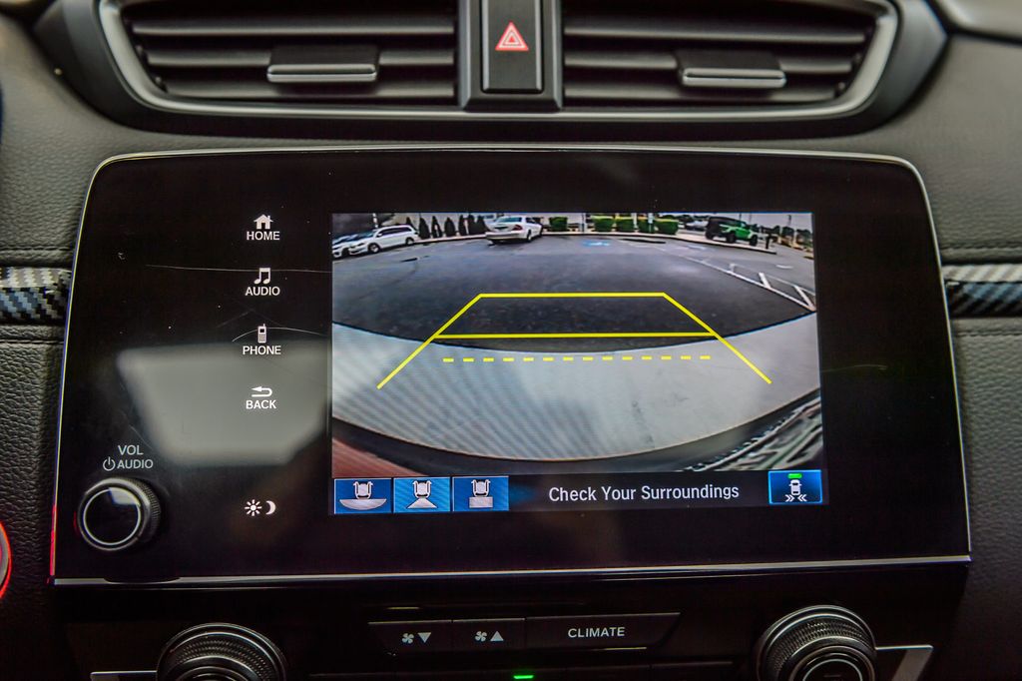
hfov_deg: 50.7
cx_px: 511
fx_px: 1078
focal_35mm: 38
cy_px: 340
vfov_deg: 35.0
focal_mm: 38
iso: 400
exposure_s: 1/80
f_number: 4
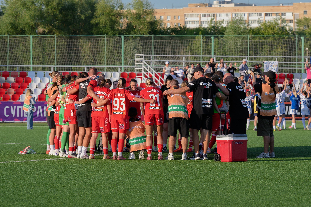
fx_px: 1576
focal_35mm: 182
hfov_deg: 11.3
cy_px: 101
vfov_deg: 7.5
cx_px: 165
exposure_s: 1/1600
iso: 400
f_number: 6.3
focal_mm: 120
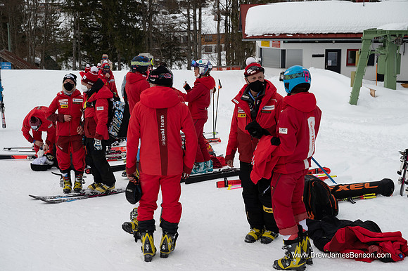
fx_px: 680
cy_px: 136
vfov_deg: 22.6
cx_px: 204
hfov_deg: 33.4
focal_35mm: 60
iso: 320
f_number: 7.1
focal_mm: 60
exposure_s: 1/800
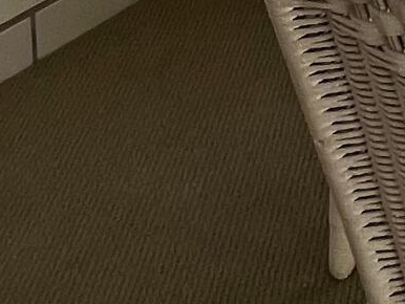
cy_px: -630
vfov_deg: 10.3
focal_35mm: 101
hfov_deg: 15.3
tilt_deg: -4.4
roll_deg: +2.1
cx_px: 829
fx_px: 1182
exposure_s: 1/188
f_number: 1.8
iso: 32
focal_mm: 1.57
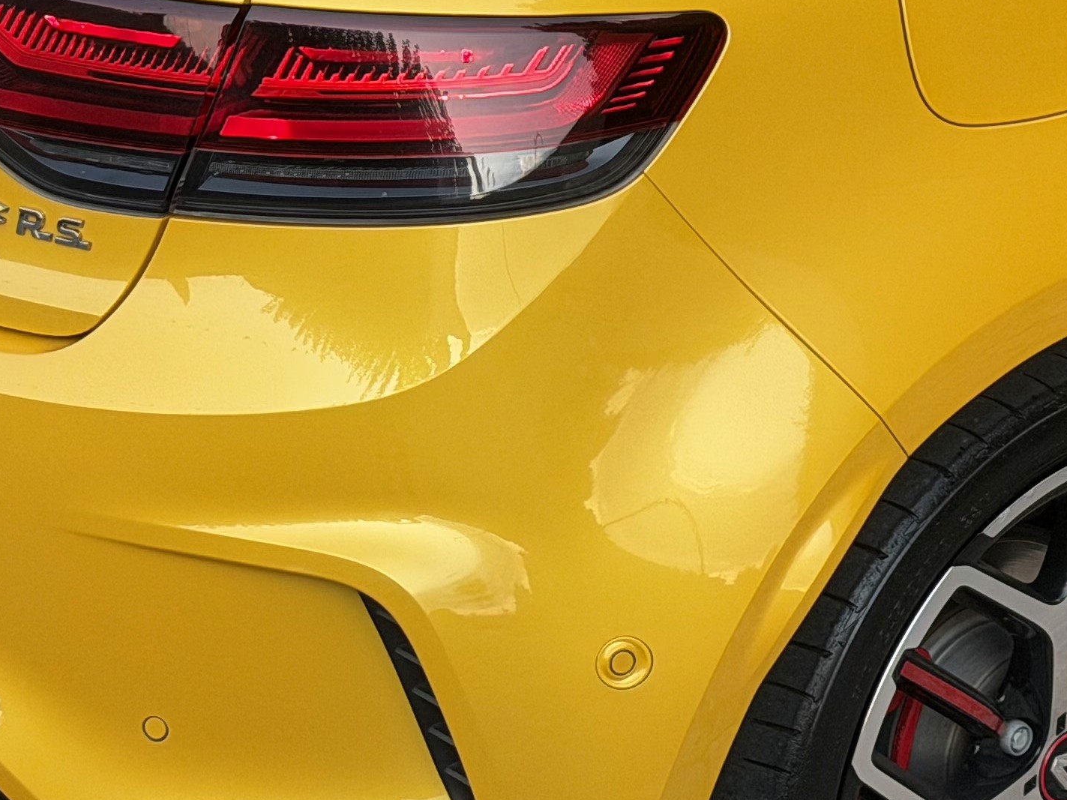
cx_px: 429
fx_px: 4192
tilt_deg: -17.7
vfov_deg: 10.8
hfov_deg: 14.5
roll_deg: +0.4
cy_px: 70
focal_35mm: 136
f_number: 1.78
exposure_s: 1/592
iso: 64
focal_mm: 6.76
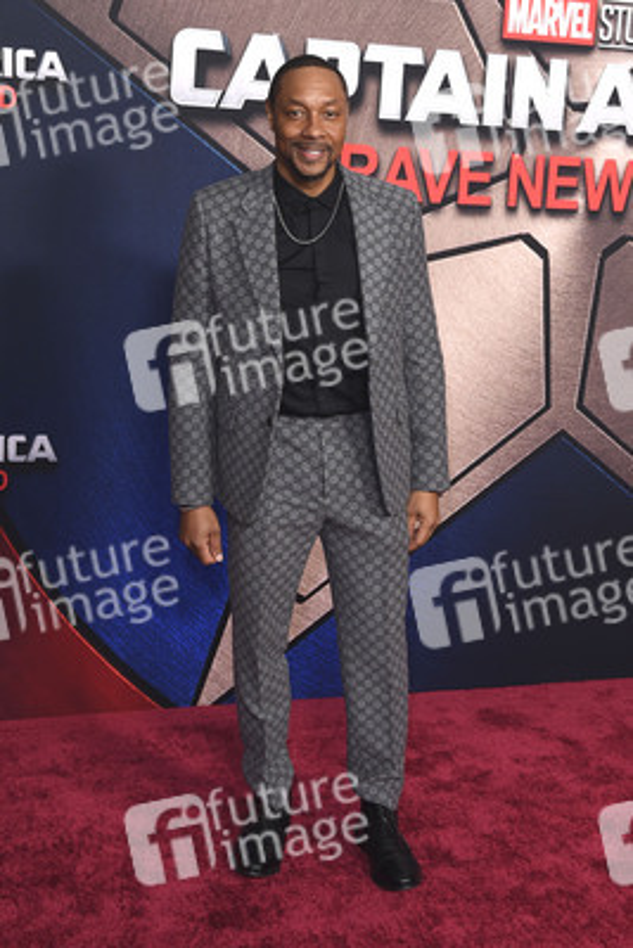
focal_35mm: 38
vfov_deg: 50.7
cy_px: 474
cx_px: 316
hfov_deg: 35.1
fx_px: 1001
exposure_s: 1/250
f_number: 5.6
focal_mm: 38
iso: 1600
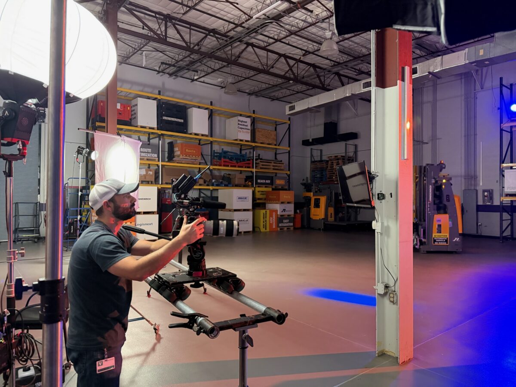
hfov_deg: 71.6
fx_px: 358
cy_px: 194
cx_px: 258
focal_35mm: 24
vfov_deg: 56.8
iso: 800
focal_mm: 6.76
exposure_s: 1/50
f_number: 1.78
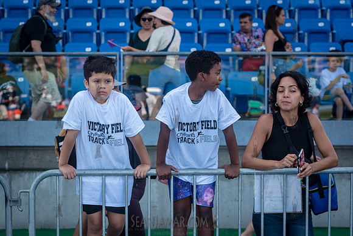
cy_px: 139
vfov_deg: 12.3
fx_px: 1091
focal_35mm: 111
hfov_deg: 18.4
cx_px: 134
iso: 400
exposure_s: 1/800
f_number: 5
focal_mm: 86
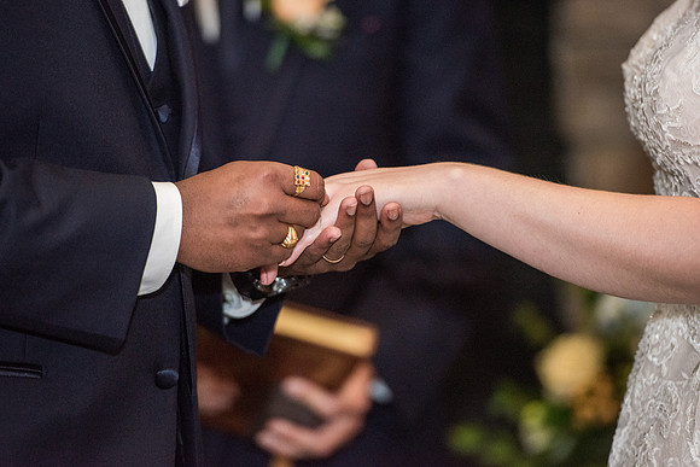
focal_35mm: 224
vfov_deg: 6.1
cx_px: 364
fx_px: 4357
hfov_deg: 9.2
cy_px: 213
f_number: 2.8
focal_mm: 200
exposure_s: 1/500
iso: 2000
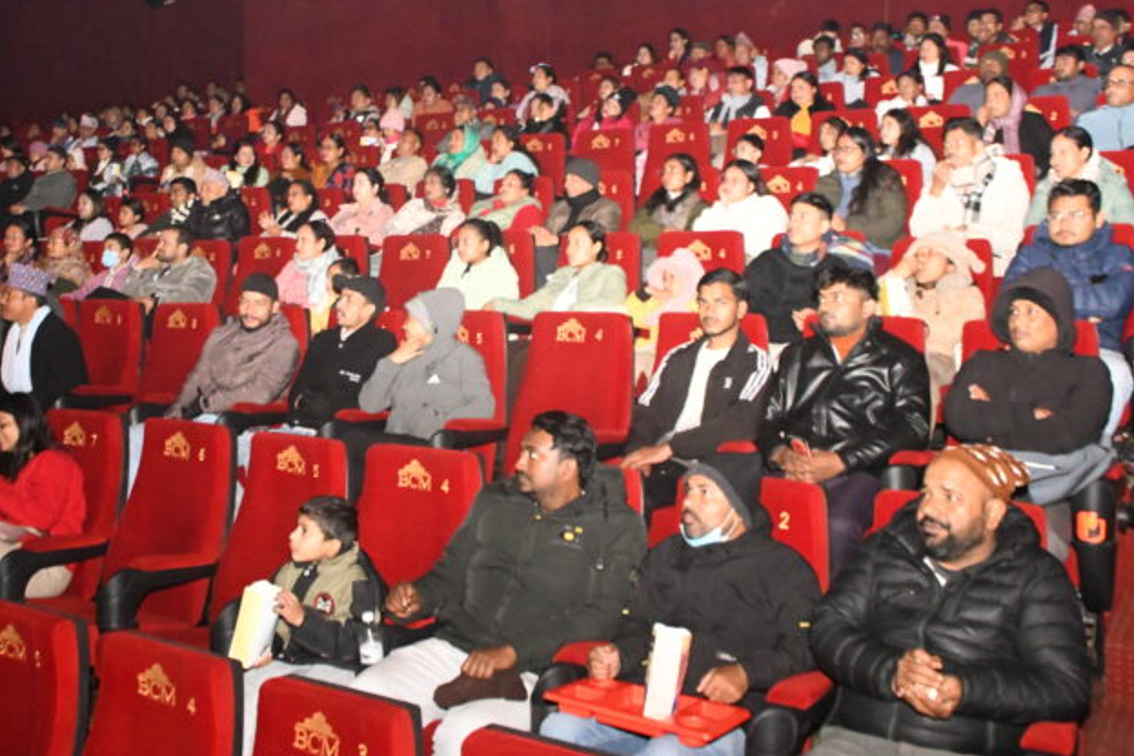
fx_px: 1165
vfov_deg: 35.9
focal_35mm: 37
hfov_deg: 51.9
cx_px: 528
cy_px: 363
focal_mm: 20
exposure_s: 1/160
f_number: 4.5
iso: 12800
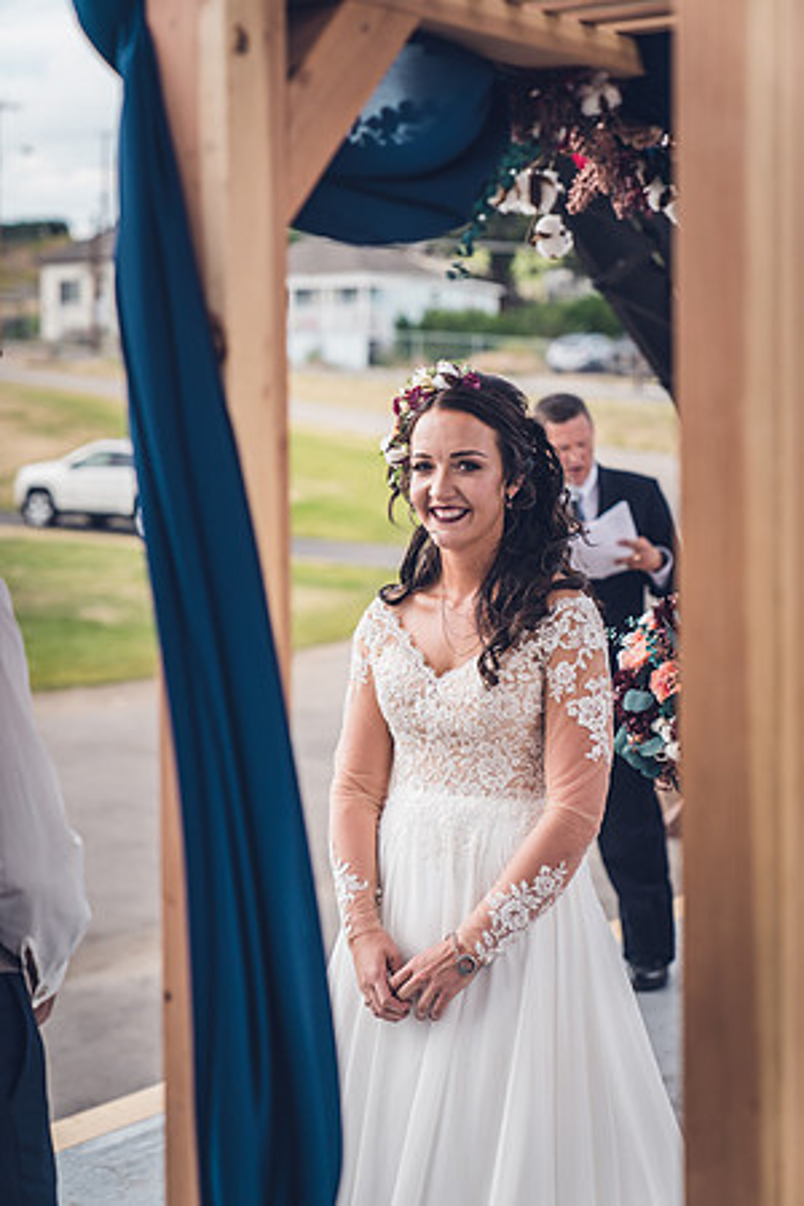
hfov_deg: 19.5
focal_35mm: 70
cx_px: 402
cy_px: 603
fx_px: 2345
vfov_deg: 28.8
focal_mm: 70
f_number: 2.8
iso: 100
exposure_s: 1/500
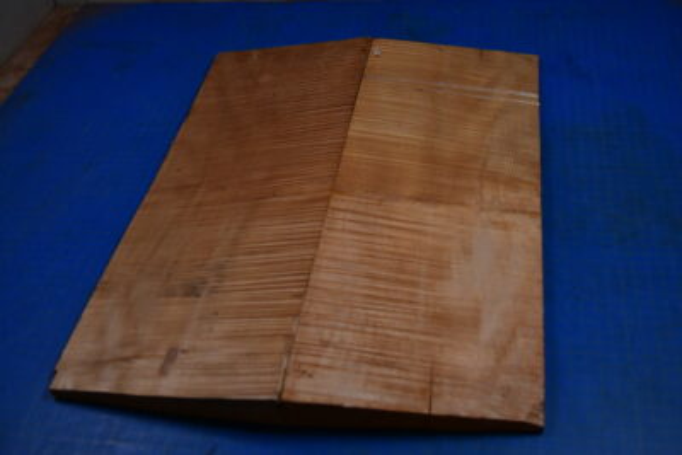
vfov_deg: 30.5
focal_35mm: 44
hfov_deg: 44.5
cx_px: 341
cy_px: 228
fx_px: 834
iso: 2000
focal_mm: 22
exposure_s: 1/125
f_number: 8
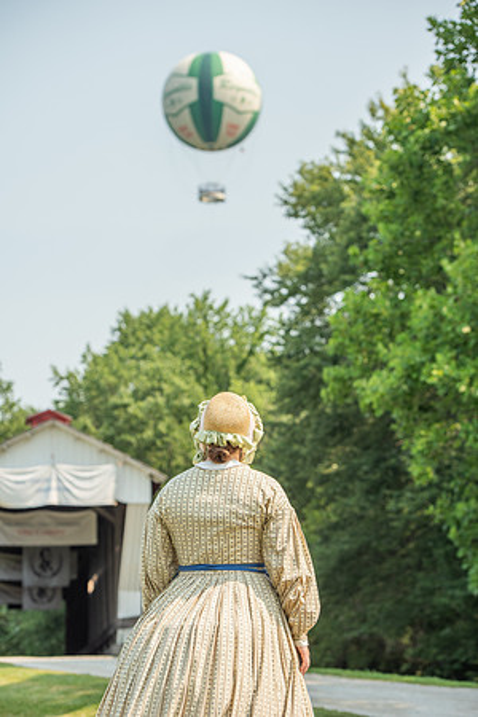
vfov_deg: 21.5
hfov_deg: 14.4
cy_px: 358
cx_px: 239
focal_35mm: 95
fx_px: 1892
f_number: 5
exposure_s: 1/1250
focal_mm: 95
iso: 160
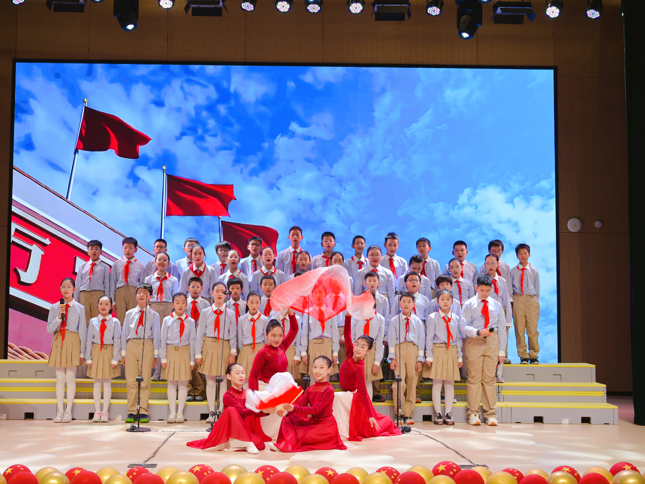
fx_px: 839
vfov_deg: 32.2
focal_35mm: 45
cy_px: 238
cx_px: 292
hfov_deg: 42.0
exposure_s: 1/50
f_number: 4
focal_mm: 40
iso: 100
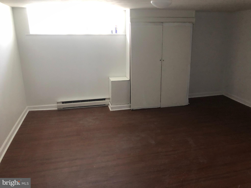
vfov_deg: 49.7
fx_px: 203
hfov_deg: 63.4
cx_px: 126
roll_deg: +0.6
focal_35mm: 28
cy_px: 94
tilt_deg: -14.3
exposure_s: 1/13
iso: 100
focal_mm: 4
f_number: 1.8
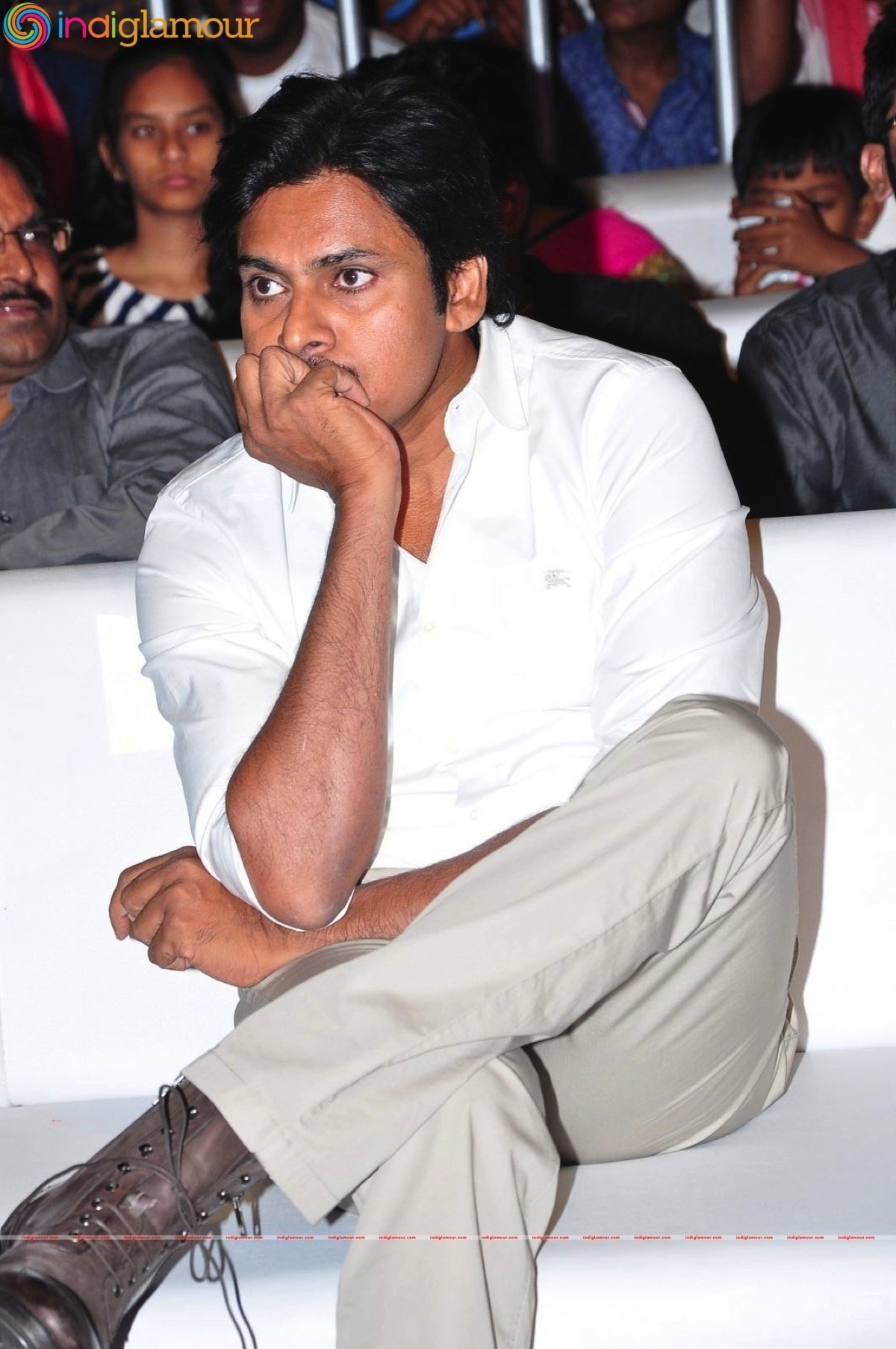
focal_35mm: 158
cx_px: 448
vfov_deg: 13.1
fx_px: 5893
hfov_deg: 8.7
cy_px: 674
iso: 500
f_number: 7.1
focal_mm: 105
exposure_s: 1/125
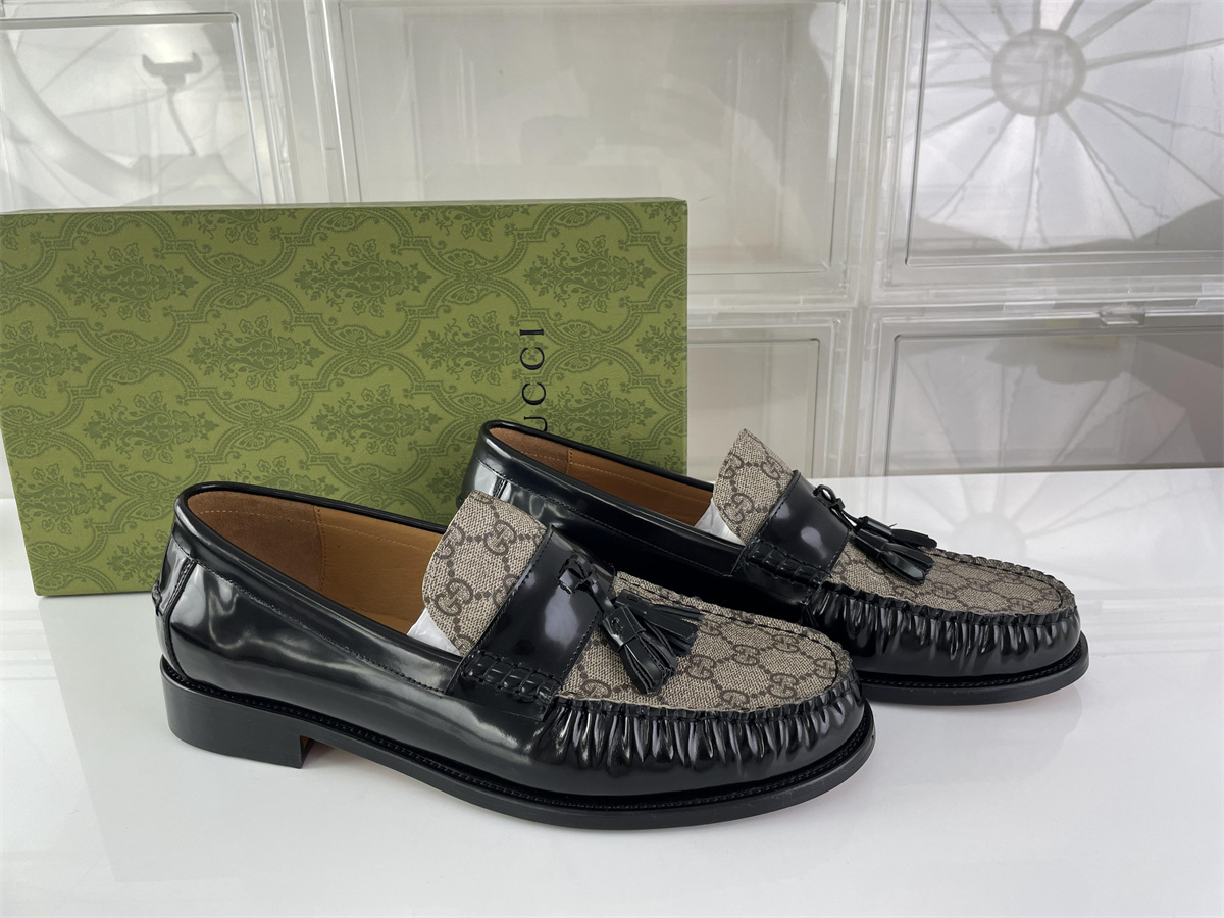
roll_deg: +1.4
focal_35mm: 26
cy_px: 459
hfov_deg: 67.3
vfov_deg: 53.1
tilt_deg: -19.3
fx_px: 919
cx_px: 612
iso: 32
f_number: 1.6
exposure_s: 1/158
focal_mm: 4.2
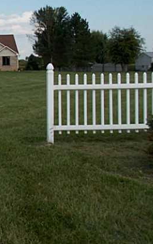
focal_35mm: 59
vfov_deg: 34.2
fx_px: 393
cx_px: -40
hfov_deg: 20.3
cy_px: 78
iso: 80
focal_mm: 4.1
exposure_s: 1/640
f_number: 3.3
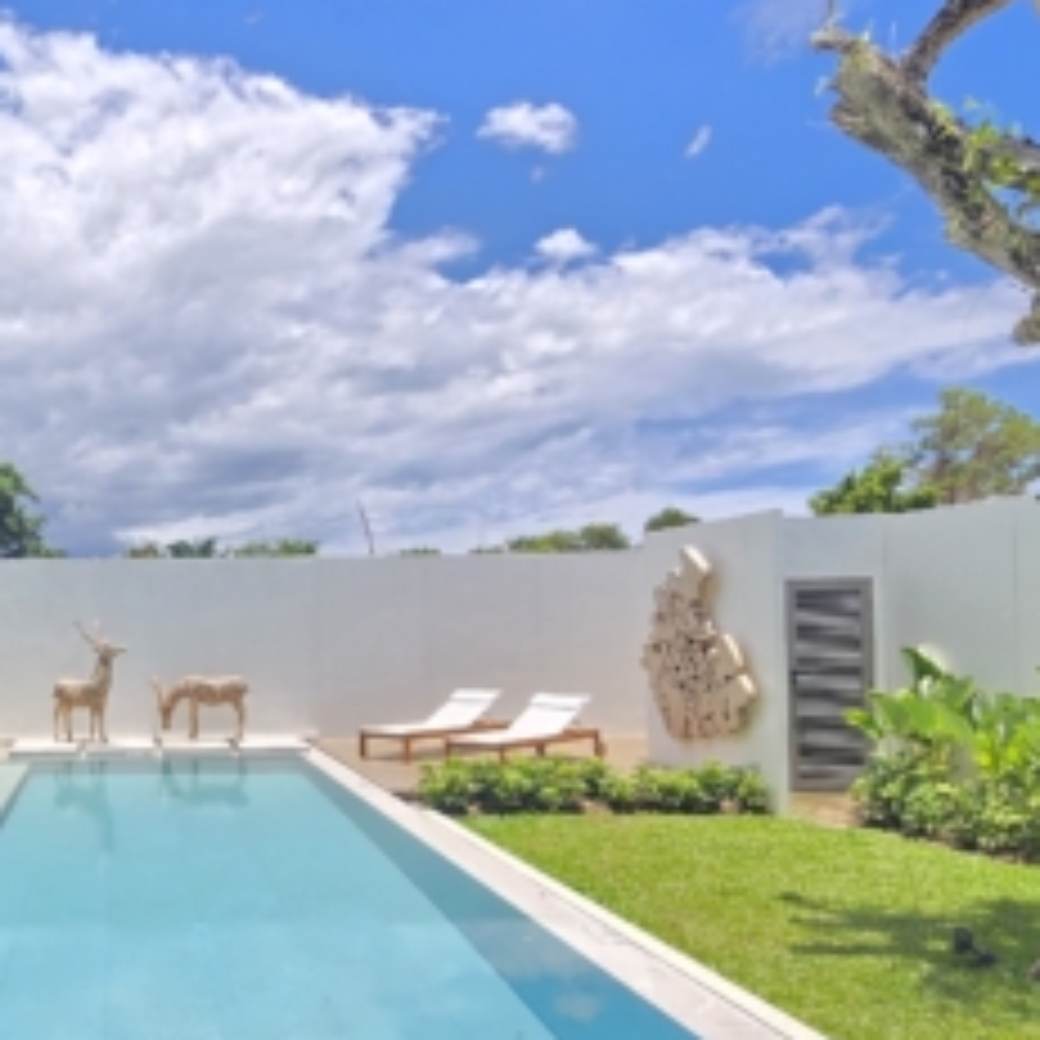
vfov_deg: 55.3
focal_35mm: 29
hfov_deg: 49.2
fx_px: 986
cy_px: 617
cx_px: 90
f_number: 2.2
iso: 50
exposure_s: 1/1663
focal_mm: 2.2
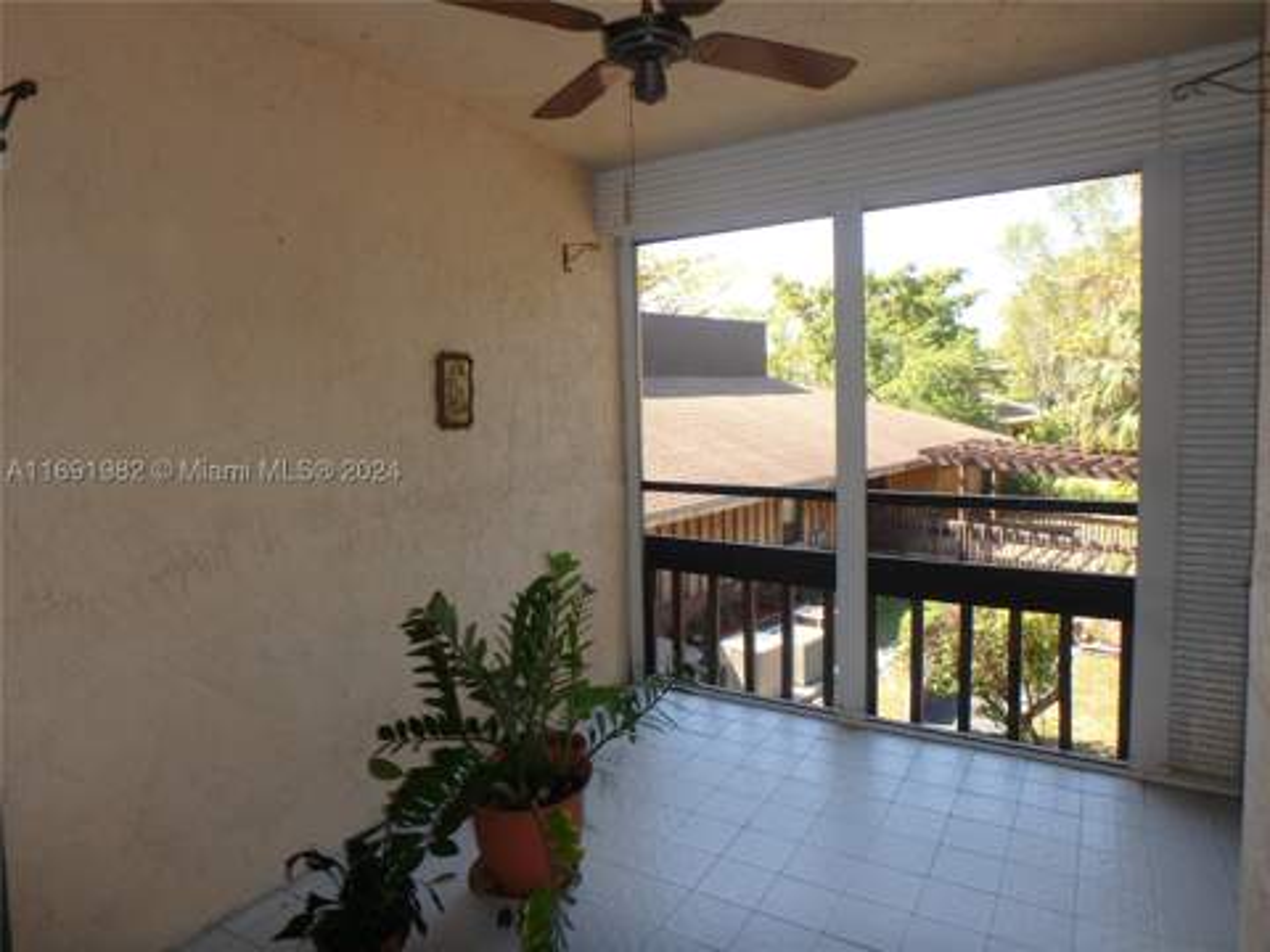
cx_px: 635
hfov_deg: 79.0
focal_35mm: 21
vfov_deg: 63.4
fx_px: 770
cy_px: 476
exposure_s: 1/125
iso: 125
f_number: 3.5
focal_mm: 3.7
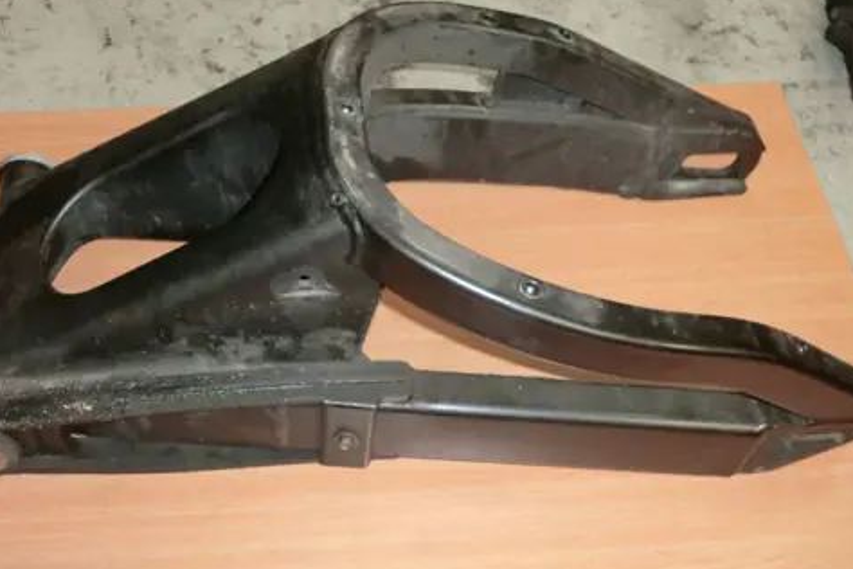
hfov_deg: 48.5
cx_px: 428
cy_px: 272
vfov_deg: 33.4
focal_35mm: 40
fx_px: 948
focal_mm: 6.9
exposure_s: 1/60
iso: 400
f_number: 3.9
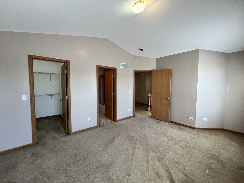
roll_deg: +0.0
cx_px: 122
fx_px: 92
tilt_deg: -3.1
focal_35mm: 13
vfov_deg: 89.9
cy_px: 92
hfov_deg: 106.2
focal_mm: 1.57
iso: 125
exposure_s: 1/120
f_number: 1.8
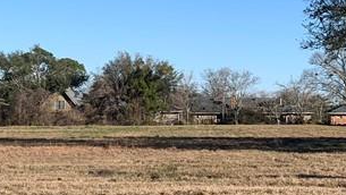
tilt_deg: +2.8
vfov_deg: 12.8
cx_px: 321
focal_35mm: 95
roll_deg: +0.2
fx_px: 872
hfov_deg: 21.8
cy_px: 75
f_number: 1.8
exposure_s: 1/1953
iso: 25
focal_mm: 4.25
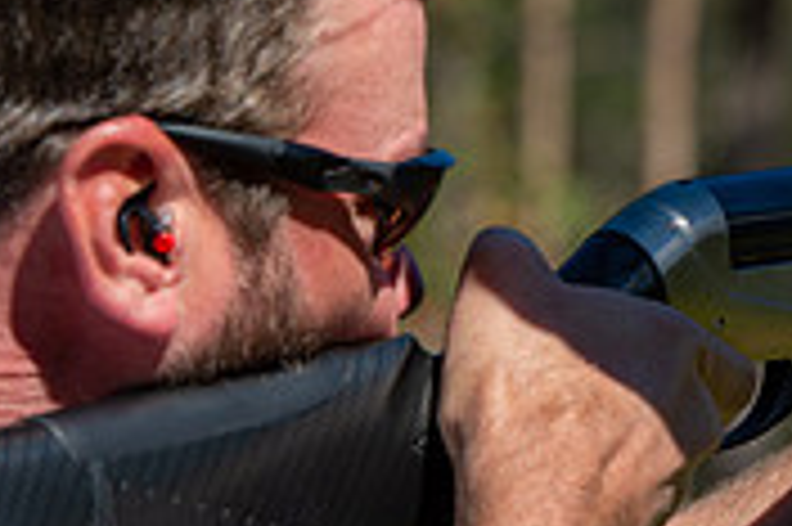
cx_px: 918
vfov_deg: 3.4
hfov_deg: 5.1
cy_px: 148
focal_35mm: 401
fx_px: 8814
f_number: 6.3
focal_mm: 122
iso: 125
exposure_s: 1/400
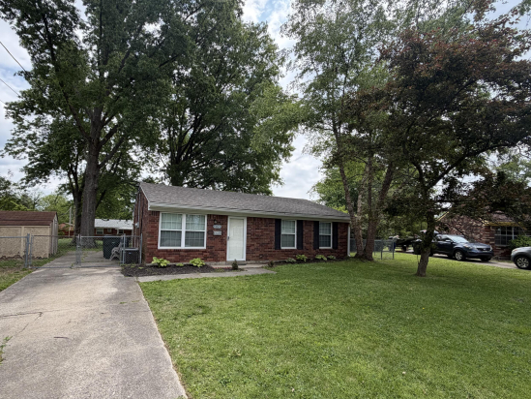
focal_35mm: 17
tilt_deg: +3.5
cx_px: 236
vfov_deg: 74.6
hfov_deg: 90.6
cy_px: 216
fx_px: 261
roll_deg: -1.6
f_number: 2.2
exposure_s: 1/585
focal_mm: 2.22
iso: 40
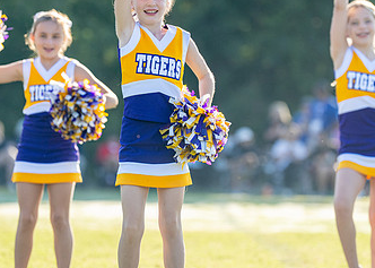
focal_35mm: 302
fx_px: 3216
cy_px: 111
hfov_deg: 6.7
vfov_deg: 4.8
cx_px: 200
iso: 400
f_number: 2.8
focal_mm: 158
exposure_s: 1/2000
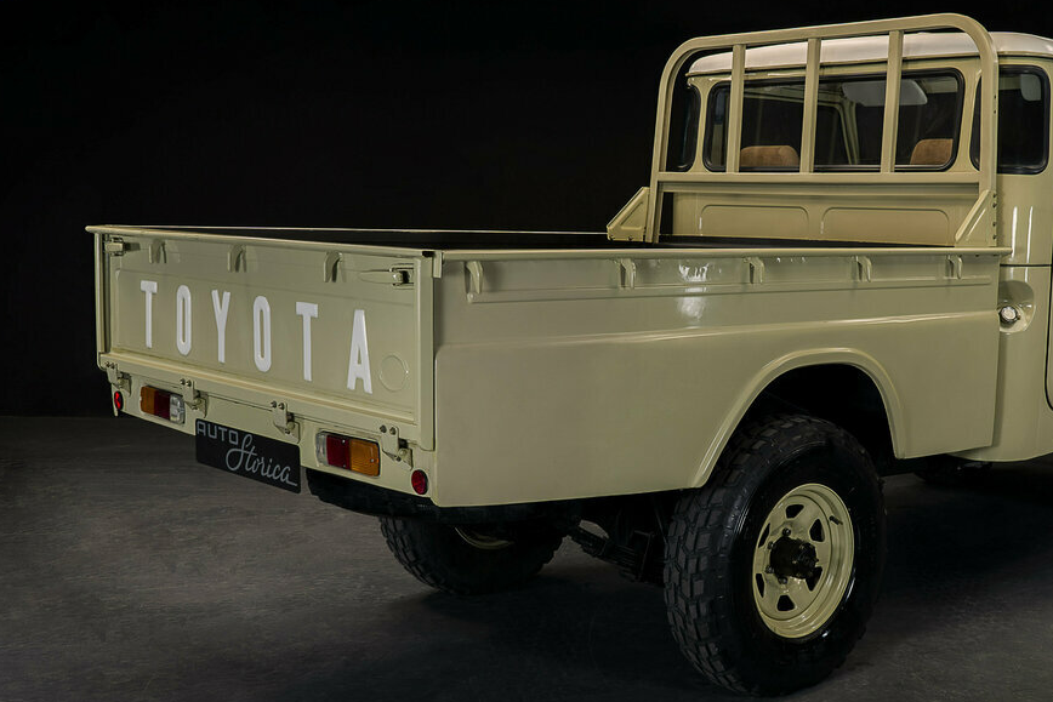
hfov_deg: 41.5
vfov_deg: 28.6
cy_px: 399
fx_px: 1375
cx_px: 673
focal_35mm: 47
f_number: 8
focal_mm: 34
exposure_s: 1/3
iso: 250
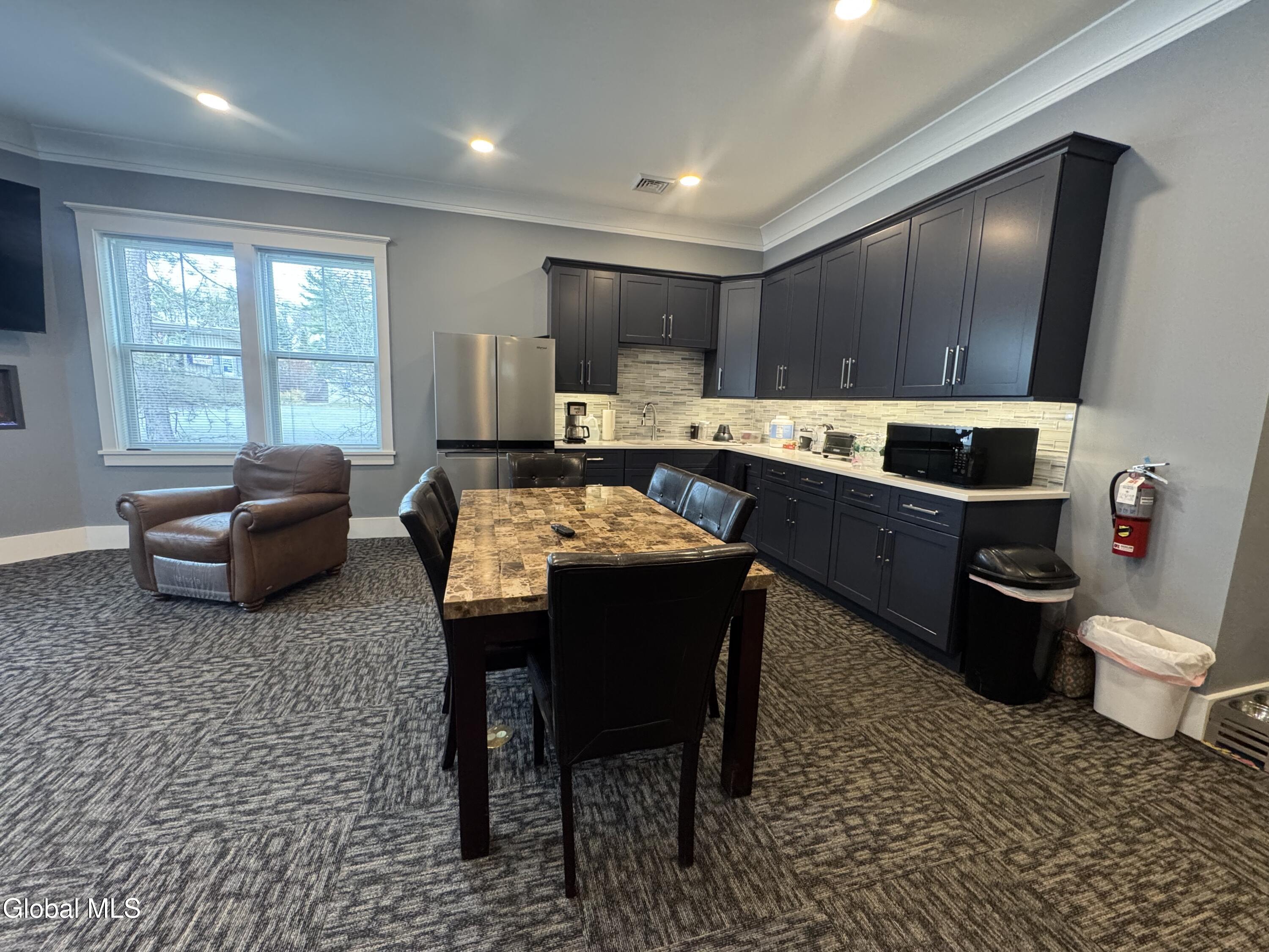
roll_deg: -1.2
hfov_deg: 102.1
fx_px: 513
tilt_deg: -9.5
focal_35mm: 14
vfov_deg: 85.7
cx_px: 634
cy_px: 476
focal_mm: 2.22
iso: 500
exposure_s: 1/60
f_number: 2.2
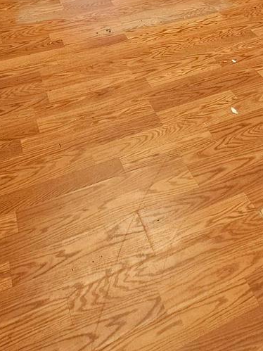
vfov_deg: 32.8
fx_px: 405
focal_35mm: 40
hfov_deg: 35.9
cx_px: 132
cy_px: -120
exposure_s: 1/61
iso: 125
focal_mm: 2.2
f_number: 2.2
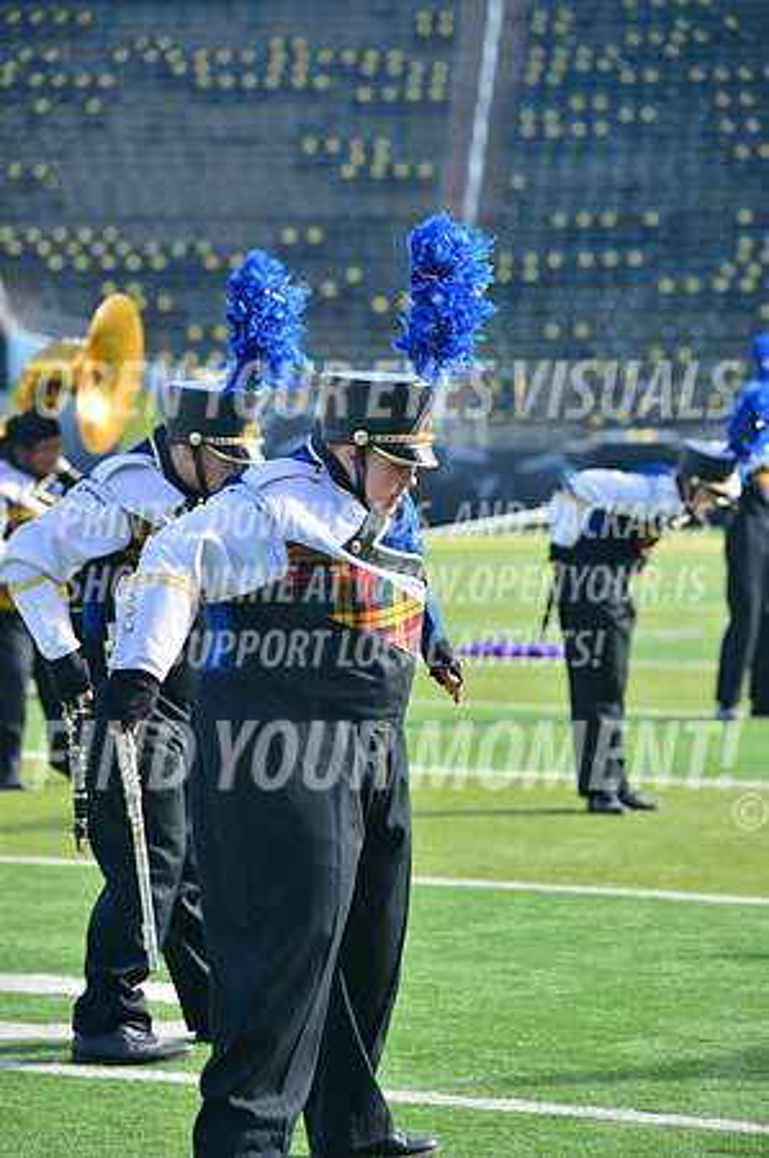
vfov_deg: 12.5
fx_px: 5299
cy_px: 579
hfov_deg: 8.3
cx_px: 384
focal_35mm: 165
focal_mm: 165
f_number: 5.6
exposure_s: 1/400
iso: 125
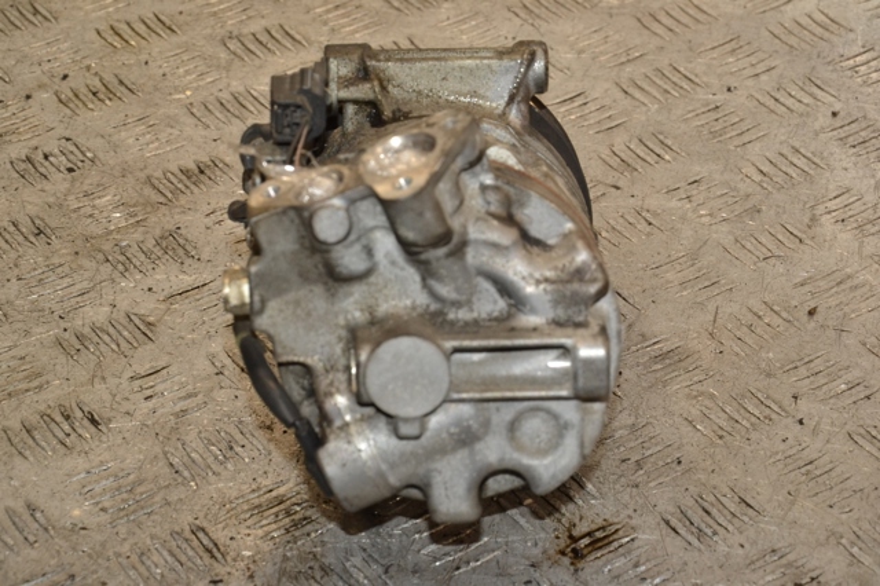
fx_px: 2565
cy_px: 293
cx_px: 440
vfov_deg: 13.0
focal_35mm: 105
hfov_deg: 19.5
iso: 800
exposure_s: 1/200
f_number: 9
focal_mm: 70
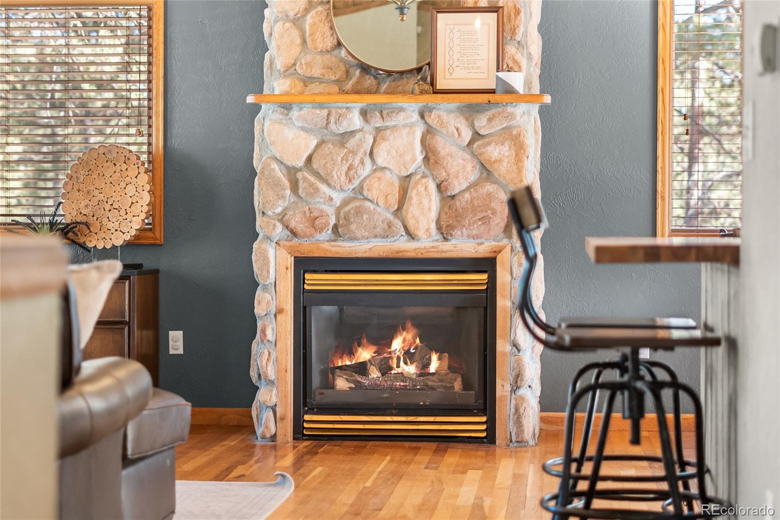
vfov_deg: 18.2
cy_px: 260
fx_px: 1625
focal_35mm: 75
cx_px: 390
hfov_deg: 27.0
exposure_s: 1/125
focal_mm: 50
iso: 400
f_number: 1.8
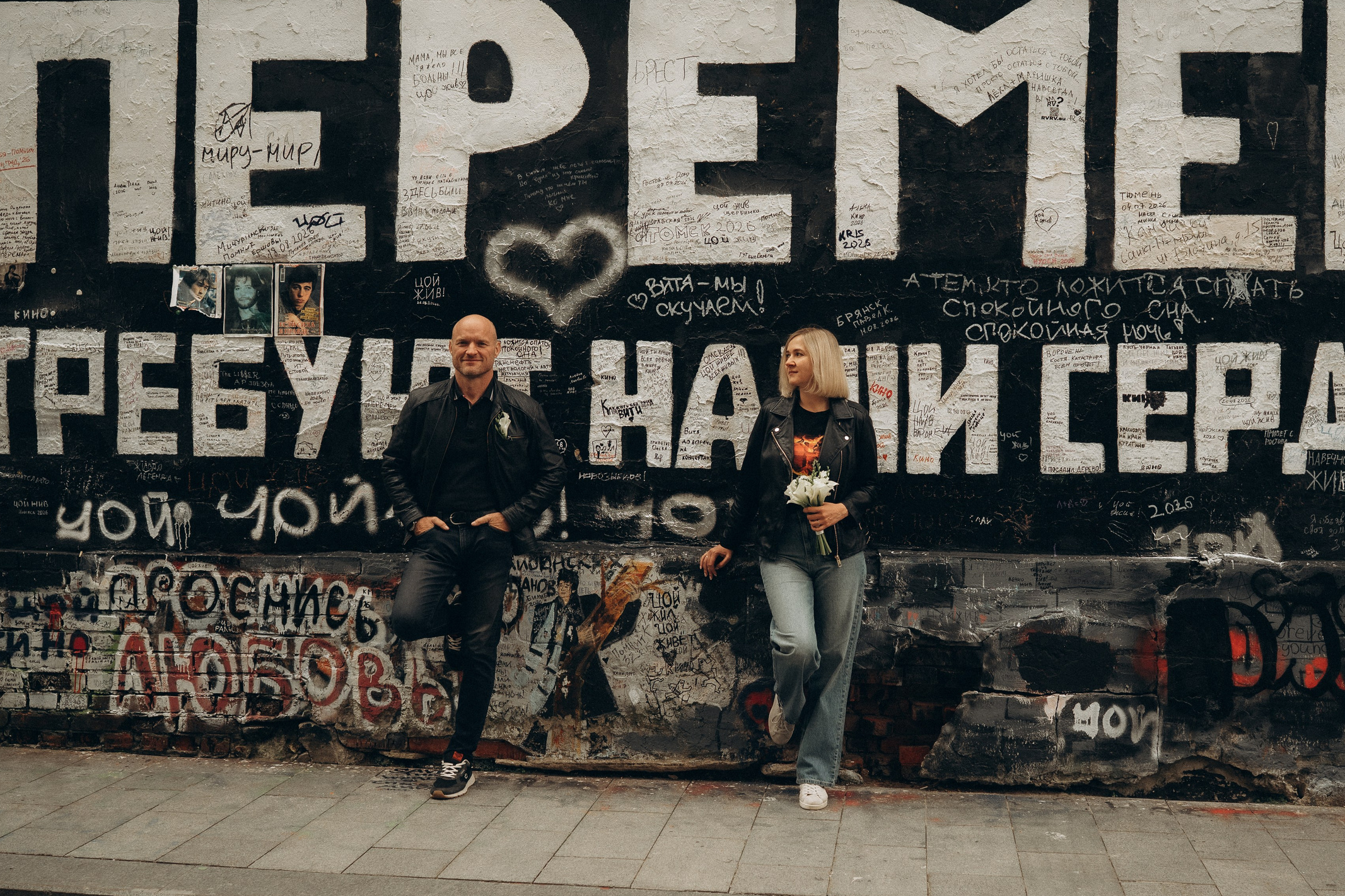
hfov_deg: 41.8
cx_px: 765
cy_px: 429
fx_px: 1756
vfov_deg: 28.6
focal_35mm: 47
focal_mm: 35
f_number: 3.2
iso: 320
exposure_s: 1/500
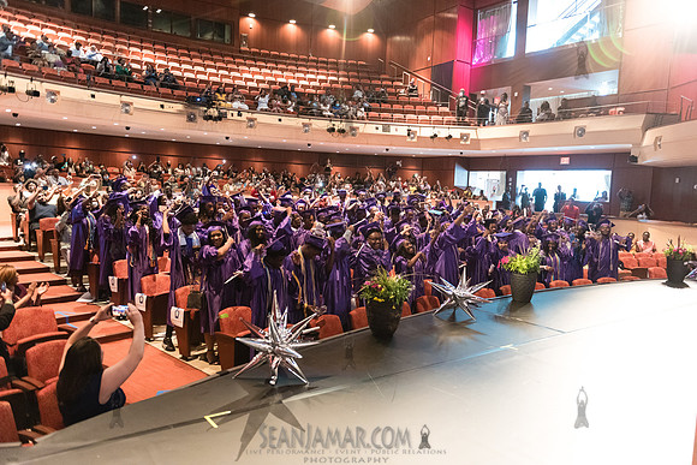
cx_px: 348
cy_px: 232
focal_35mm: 27
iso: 4000
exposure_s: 1/100
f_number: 2.8
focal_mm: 27
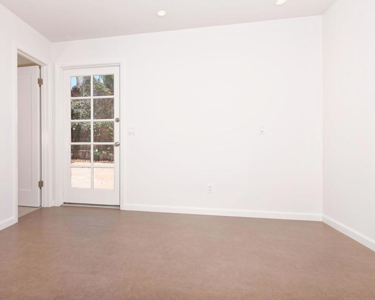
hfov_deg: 78.8
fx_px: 222
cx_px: 139
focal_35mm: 20
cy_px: 147
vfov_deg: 68.1
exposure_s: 1/250
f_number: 7.1
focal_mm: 16
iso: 200
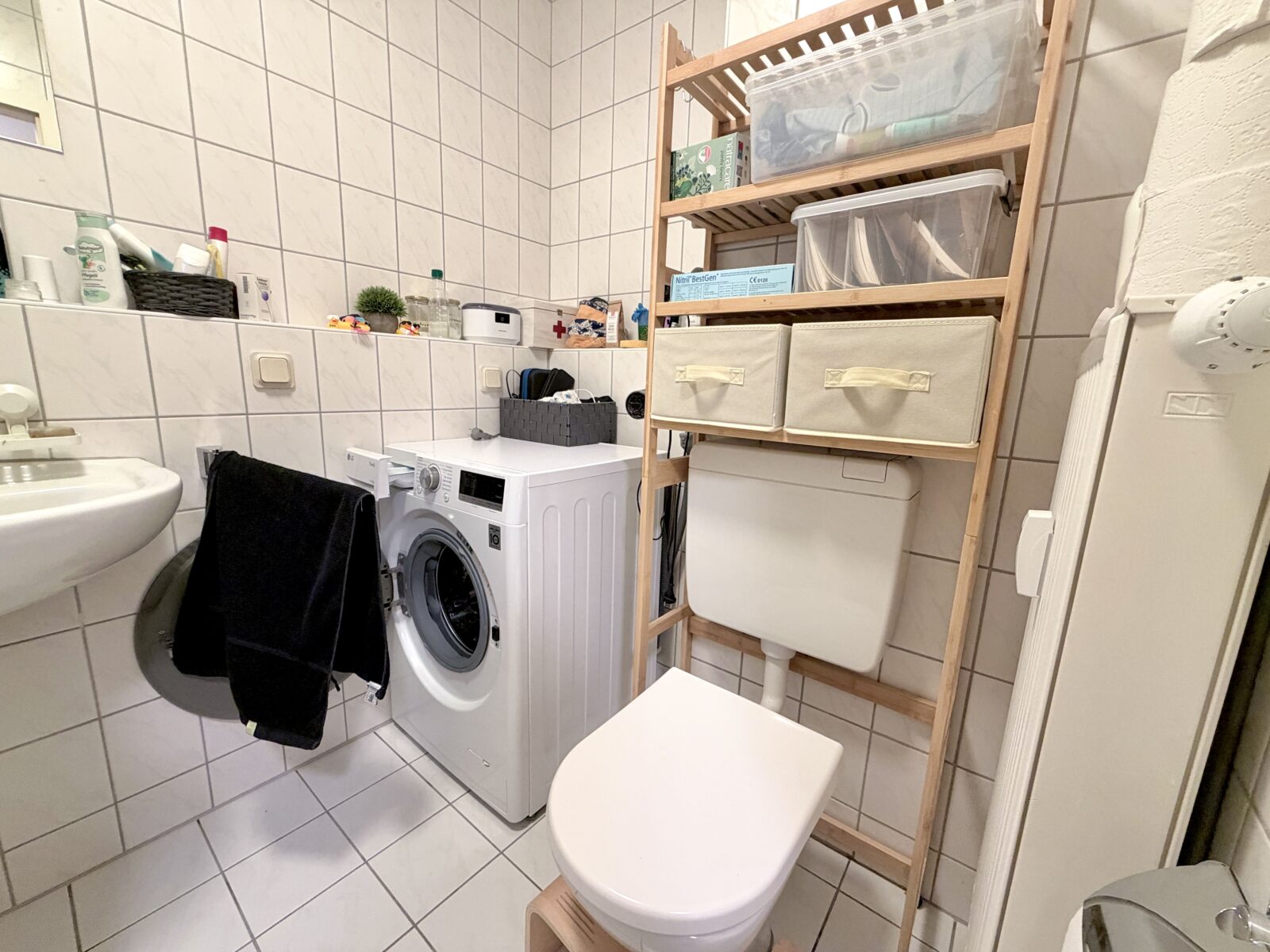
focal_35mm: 14
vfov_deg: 85.7
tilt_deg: -9.4
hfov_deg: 102.1
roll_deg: -1.9
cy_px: 476
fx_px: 514
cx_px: 635
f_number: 2.2
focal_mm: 2.22
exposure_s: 1/50
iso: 320
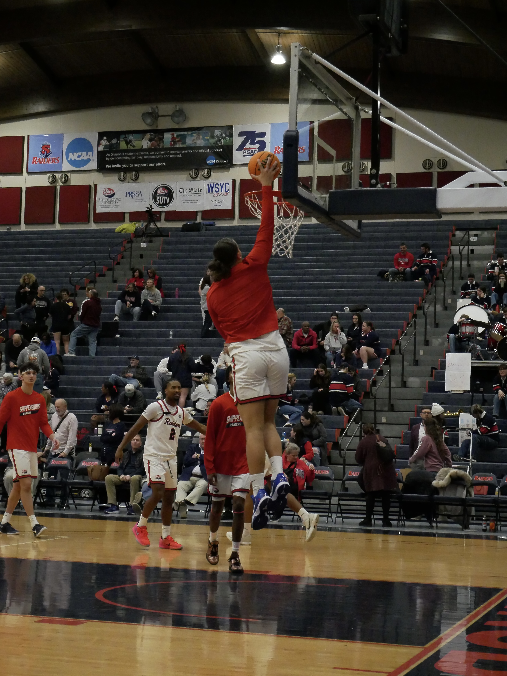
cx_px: 254
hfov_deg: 24.4
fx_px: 1171
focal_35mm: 60
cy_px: 338
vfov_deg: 32.2
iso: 6400
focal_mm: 30
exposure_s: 1/500
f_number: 5
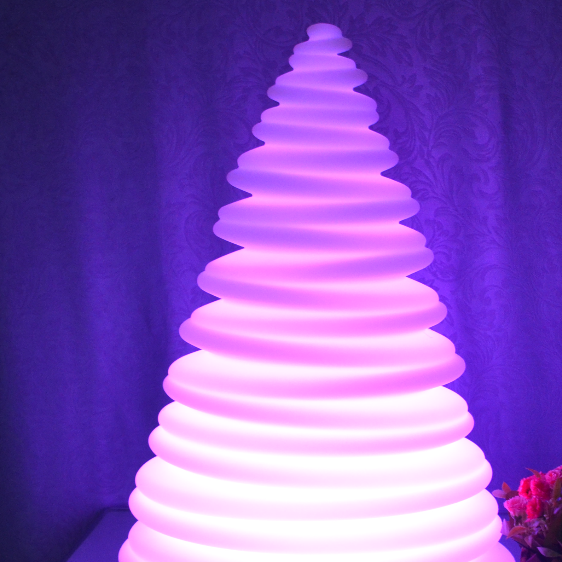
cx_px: 417
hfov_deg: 27.8
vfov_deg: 28.1
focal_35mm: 61
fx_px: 1120
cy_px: 342
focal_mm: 22
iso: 1250
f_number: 3.8
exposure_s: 1/15
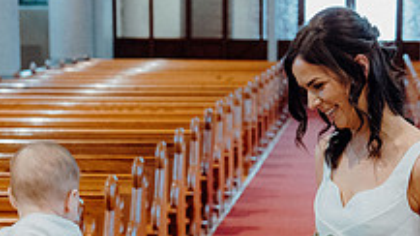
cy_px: 332
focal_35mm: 129
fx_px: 1436
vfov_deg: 9.2
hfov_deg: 16.6
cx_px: 254
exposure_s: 1/160
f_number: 3.5
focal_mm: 46
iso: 4000
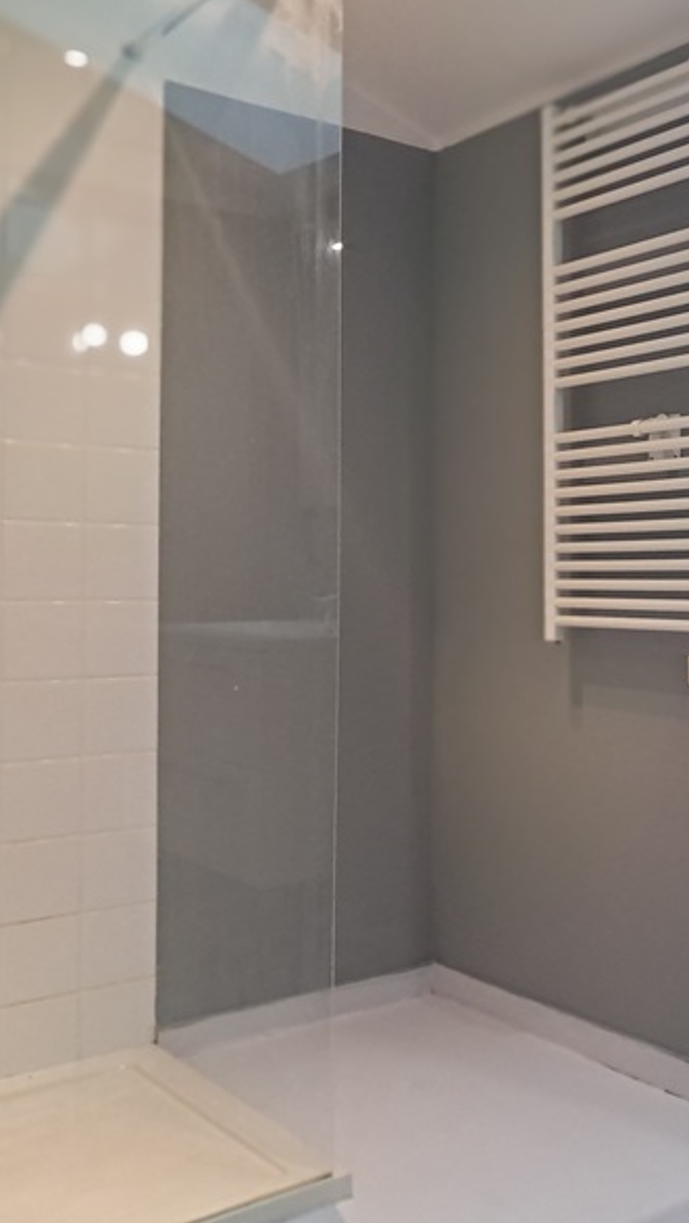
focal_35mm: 40
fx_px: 1298
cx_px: 647
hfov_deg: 28.3
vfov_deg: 50.5
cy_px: 601
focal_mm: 4
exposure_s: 1/50
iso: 400
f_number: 1.8
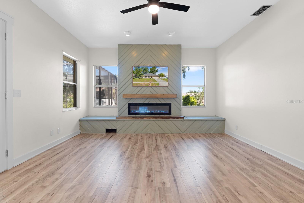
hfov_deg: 96.7
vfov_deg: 73.8
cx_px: 152
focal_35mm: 16
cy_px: 102
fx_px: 135
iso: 200
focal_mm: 16
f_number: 8
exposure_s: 1.3
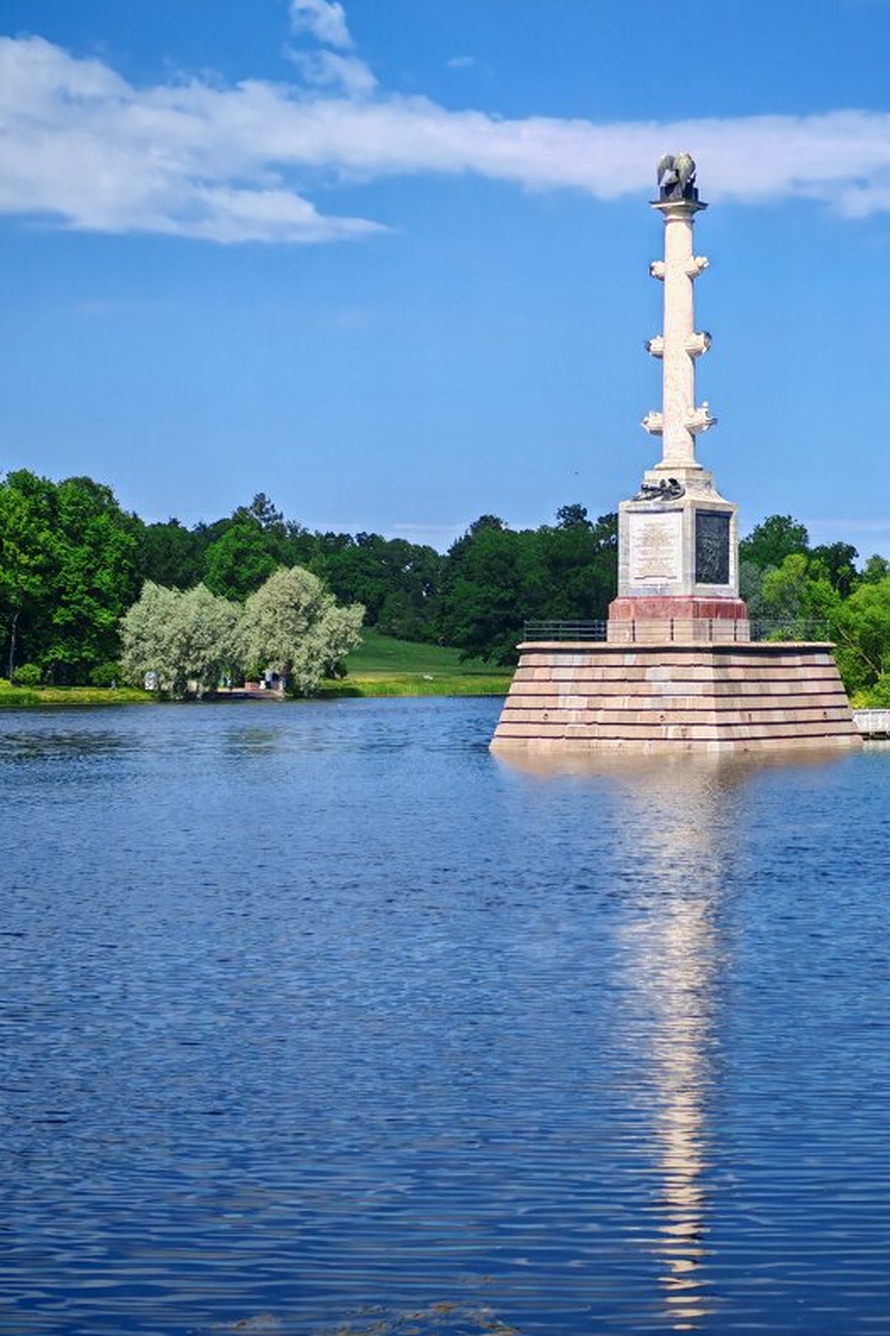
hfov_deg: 17.8
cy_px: 665
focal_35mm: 76
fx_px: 2818
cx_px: 684
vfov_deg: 26.7
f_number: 1.95
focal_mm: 5.52
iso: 50
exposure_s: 1/1000
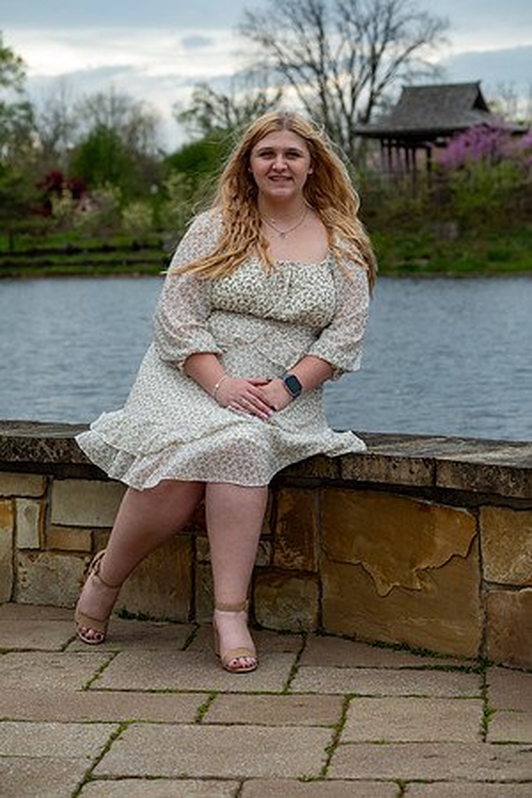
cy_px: 399
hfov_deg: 15.5
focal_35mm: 88
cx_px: 266
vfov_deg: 23.1
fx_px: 1951
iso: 250
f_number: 4
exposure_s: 1/400
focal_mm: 58.7
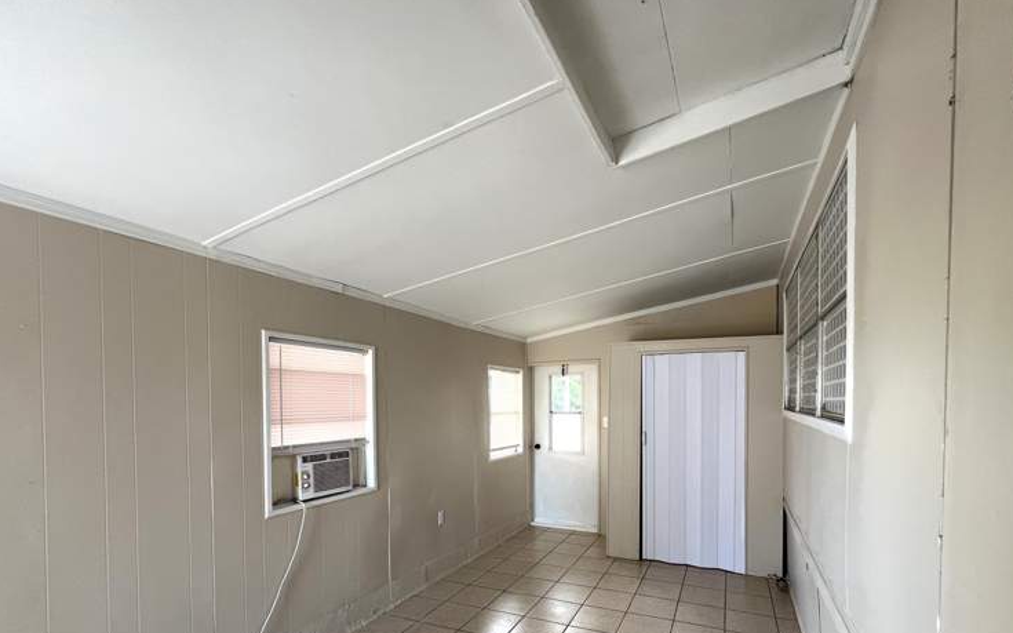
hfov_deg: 101.3
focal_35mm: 15
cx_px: 547
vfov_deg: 73.2
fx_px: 414
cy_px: 405
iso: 125
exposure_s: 1/99
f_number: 1.8
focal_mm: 1.57
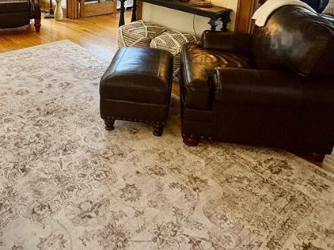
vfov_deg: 37.8
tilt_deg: -12.3
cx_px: 123
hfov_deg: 53.3
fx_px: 328
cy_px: 7
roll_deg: -3.3
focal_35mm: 34
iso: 400
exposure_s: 1/60
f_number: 2.2
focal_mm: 2.22
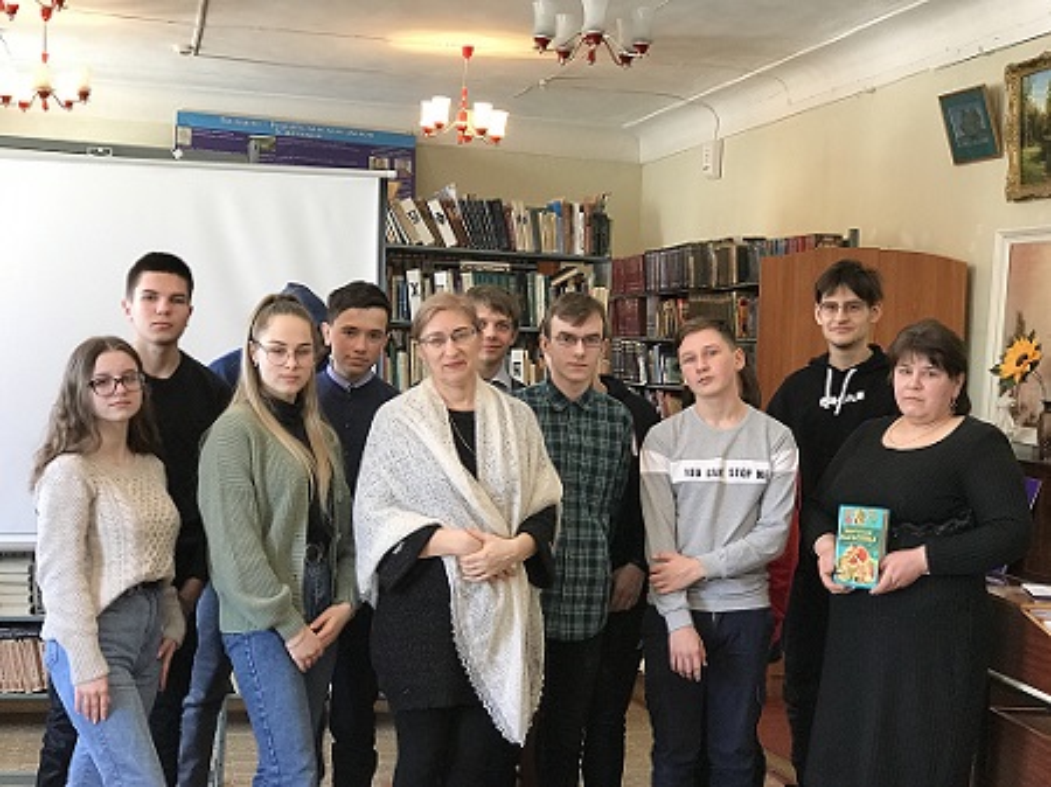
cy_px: 394
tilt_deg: -0.4
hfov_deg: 33.8
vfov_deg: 25.6
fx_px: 1730
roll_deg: -2.2
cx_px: 526
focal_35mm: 57
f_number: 2.8
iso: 125
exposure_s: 1/50
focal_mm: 6.6
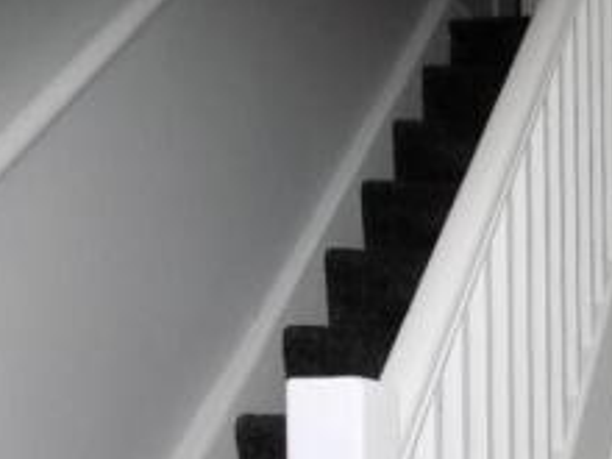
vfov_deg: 21.6
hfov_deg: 27.5
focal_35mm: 61
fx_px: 1078
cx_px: 750
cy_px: 602
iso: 200
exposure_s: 1/30
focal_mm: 4
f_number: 3.1
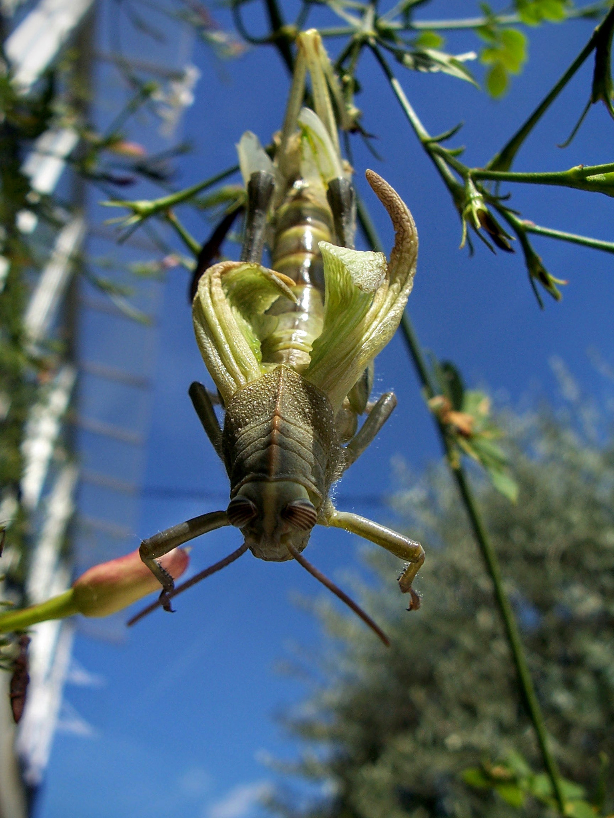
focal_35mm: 35
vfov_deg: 52.6
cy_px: 409
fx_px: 828
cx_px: 307
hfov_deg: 40.7
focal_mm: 6
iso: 80
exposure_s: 1/750
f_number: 4
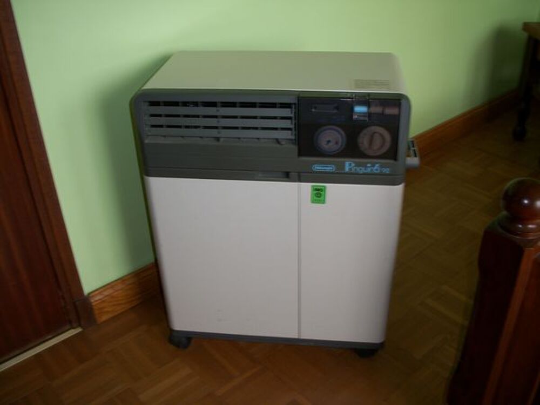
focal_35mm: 35
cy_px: 202
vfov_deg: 40.7
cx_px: 270
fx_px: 546
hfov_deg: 52.6
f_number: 3.1
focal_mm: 6.3
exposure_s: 1/30
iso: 80
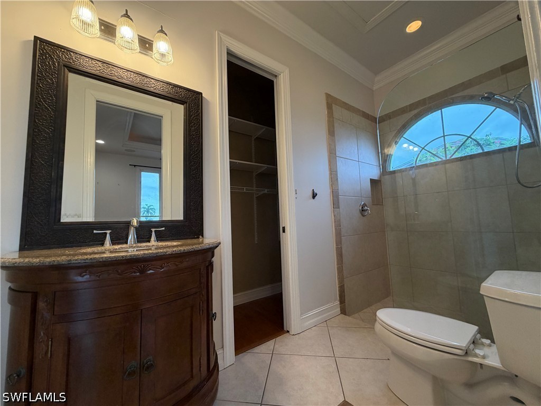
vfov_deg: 85.7
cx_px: 270
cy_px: 203
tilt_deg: +4.0
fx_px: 219
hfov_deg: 102.1
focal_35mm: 14
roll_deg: +2.8
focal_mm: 2.22
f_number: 2.2
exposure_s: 1/60
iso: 160
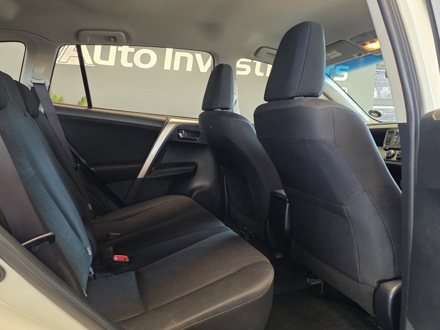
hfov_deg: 65.0
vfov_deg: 51.2
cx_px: 253
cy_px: 189
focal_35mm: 27
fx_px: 343
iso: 400
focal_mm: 6.25
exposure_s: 1/100
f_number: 1.7
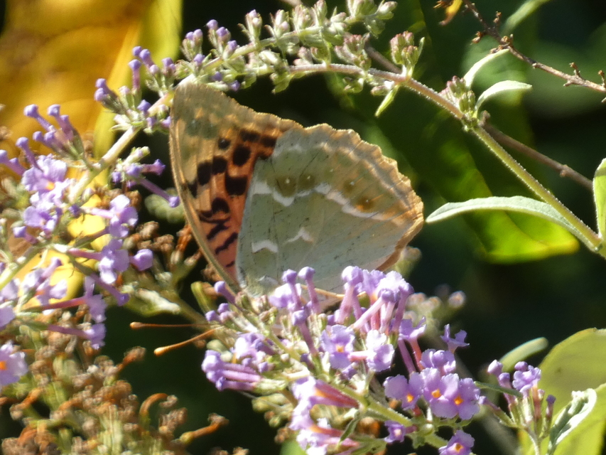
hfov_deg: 2.5
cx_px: 303
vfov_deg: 1.9
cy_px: 228
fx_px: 14007
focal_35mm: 800
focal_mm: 143.4
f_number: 5.6
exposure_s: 1/100
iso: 200
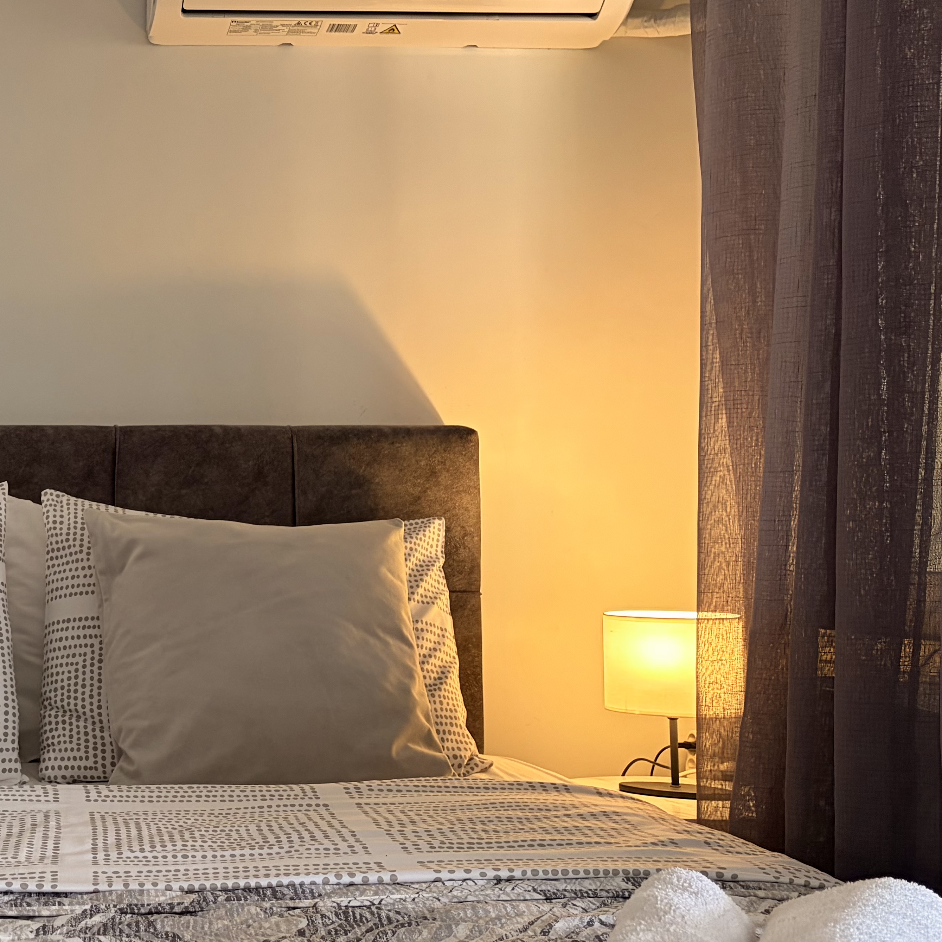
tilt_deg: +3.3
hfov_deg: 32.4
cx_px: 40
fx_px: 1509
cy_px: 475
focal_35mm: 49
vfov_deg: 34.7
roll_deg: +0.0
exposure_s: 1/50
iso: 200
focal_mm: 5.96
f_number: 1.6
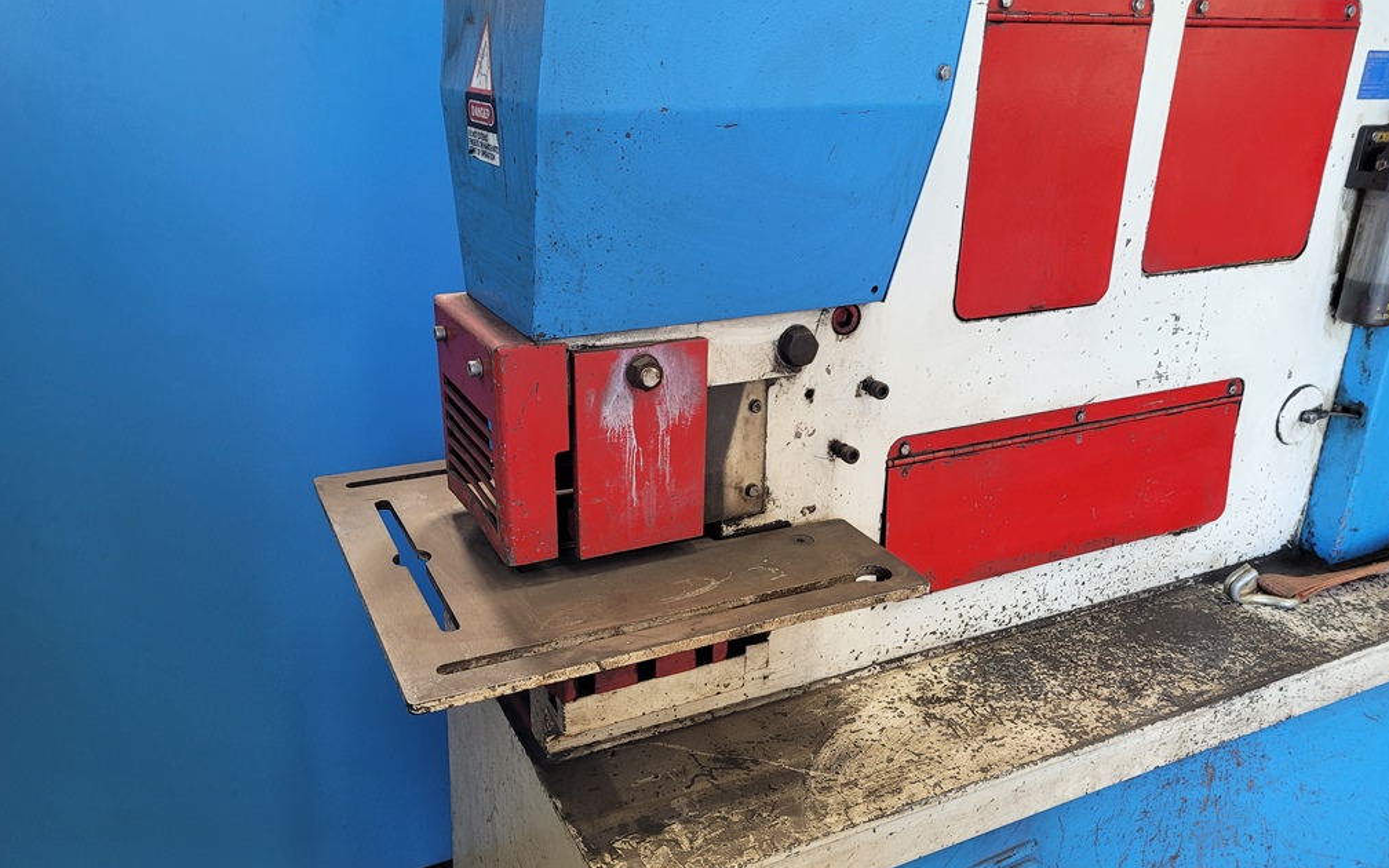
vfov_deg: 44.4
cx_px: 693
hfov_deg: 66.5
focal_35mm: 28
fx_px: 1060
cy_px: 506
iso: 160
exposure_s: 1/100
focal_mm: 5.4
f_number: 1.8
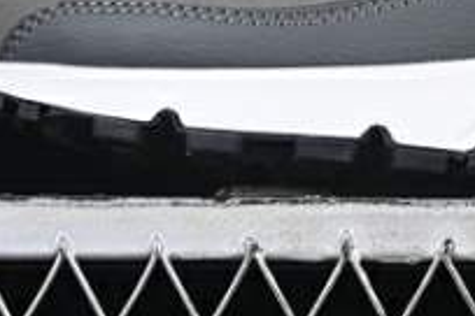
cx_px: 496
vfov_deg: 5.1
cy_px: -153
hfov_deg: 7.6
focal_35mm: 268
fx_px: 3536
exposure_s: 1/60
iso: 160
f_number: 6.3
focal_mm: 50
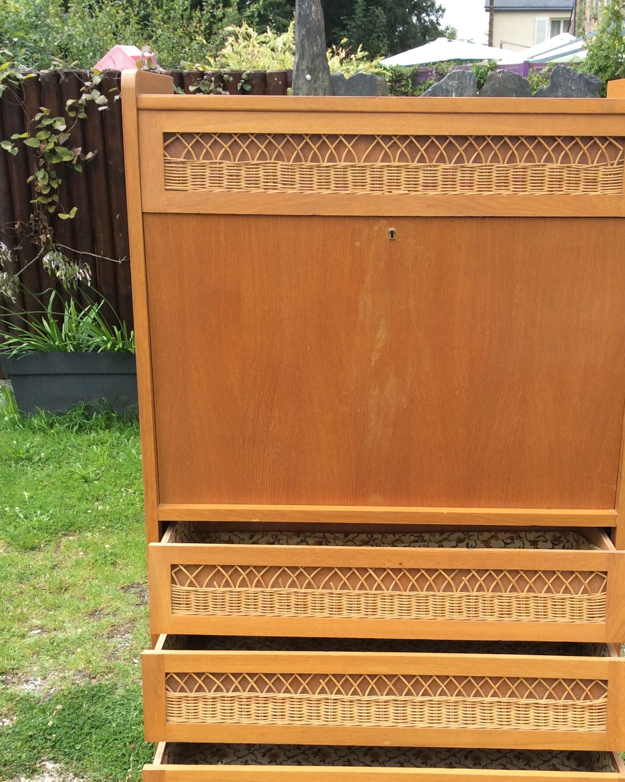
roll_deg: +0.4
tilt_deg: -21.5
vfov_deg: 40.9
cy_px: 490
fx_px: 1040
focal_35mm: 45
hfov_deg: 33.4
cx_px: 364
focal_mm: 3.3
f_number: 2.4
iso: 32
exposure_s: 1/379
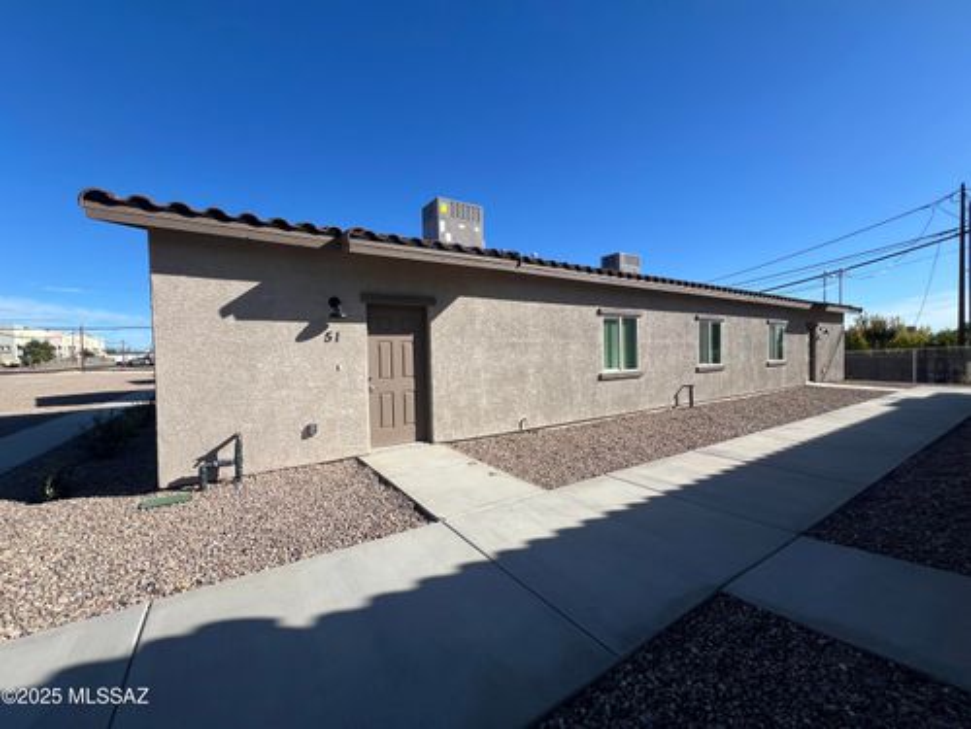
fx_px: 365
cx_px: 486
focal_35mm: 13
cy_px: 364
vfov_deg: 89.9
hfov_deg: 106.2
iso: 32
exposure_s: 1/2096
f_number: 1.8
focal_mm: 1.57
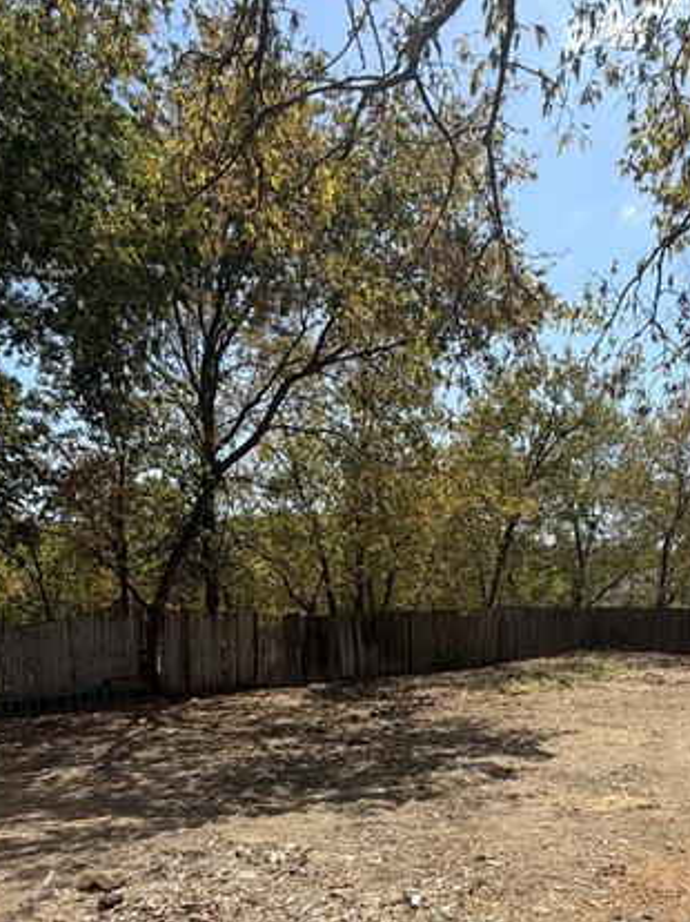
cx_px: 467
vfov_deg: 63.9
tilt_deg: -8.4
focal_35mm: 26
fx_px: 692
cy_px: 675
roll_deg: -0.6
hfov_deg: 51.9
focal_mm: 2.22
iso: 25
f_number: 2.2
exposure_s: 1/770
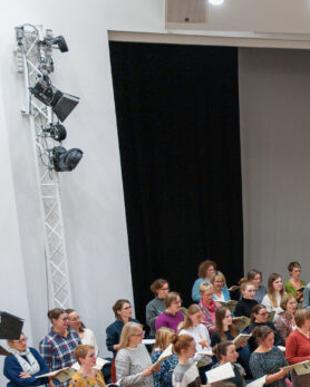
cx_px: 498
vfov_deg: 22.5
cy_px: 341
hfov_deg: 16.5
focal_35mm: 83
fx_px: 951
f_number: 2.8
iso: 500
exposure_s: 1/125
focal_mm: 30
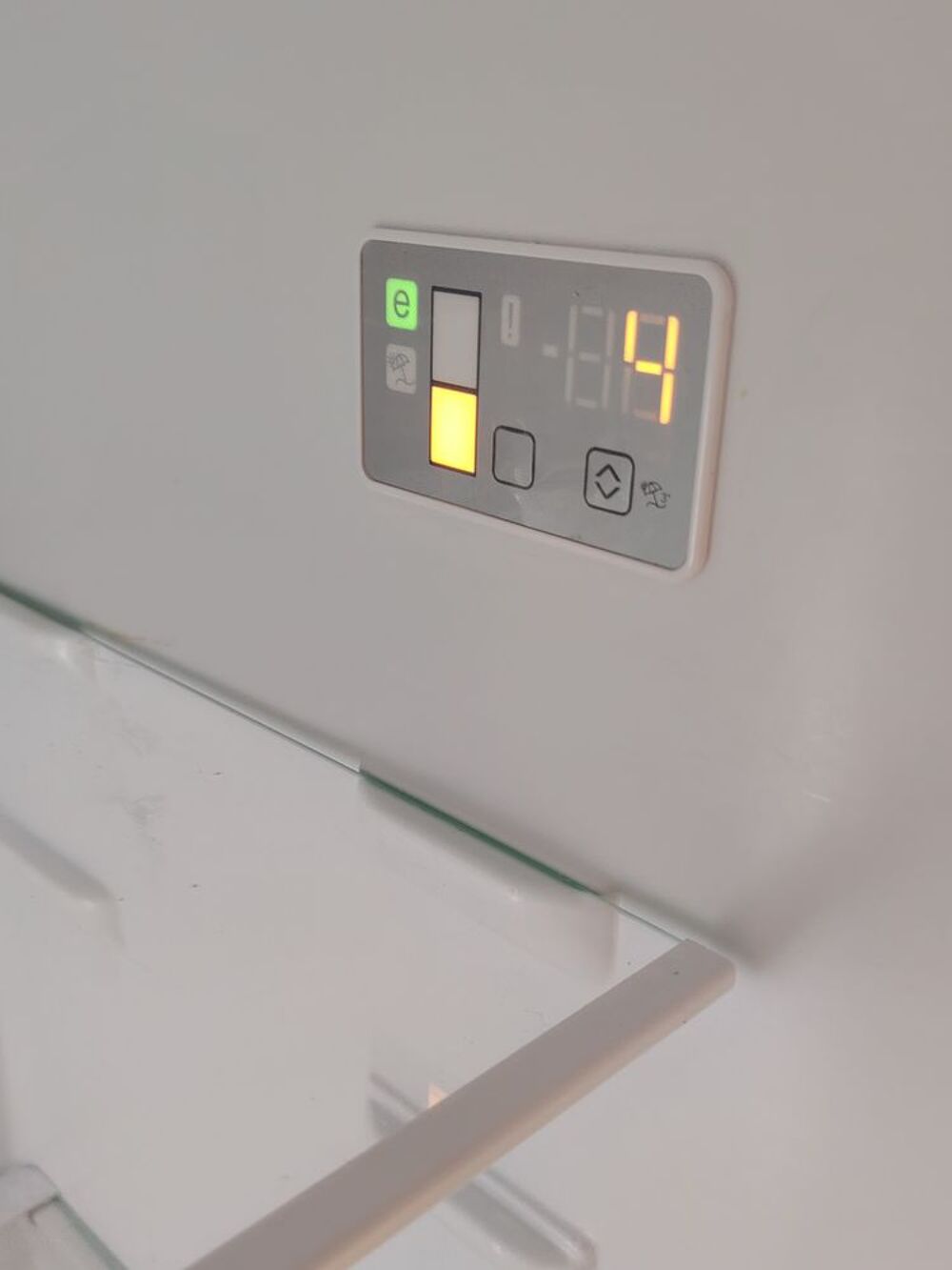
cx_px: 476
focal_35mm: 33
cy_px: 635
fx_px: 1210
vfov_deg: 55.3
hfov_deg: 43.0
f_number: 1.75
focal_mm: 5.25
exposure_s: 1/33.3
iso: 681
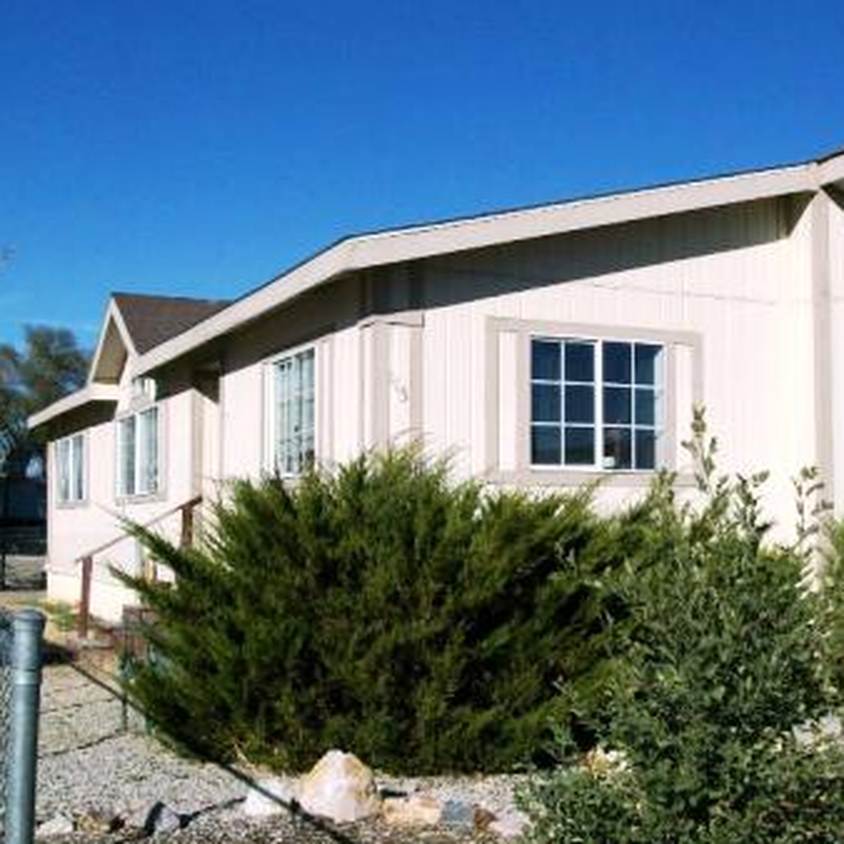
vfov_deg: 35.3
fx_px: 1324
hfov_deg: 35.1
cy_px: 466
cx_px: 549
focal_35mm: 48
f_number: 5.5
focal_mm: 5.7
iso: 64
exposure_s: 1/778
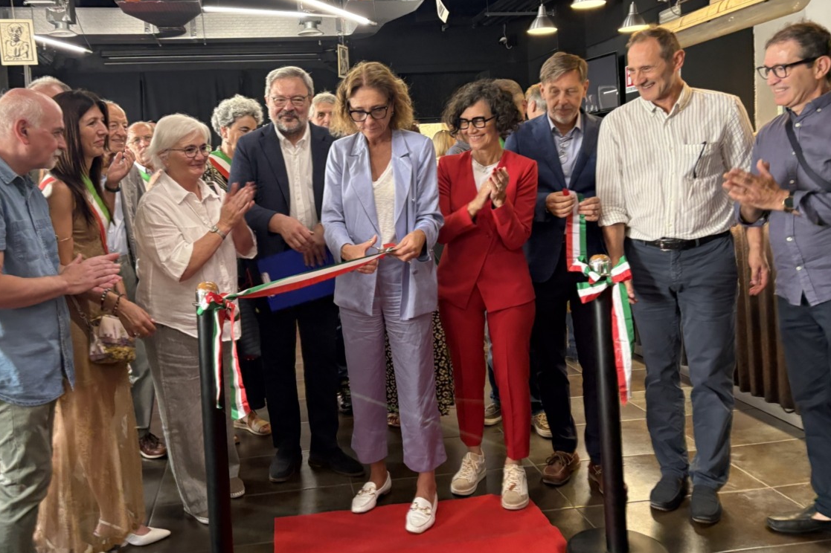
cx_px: 362
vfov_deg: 42.0
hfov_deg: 60.1
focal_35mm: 31
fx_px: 715
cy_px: 207
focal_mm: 5.96
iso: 250
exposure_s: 1/50
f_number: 1.6
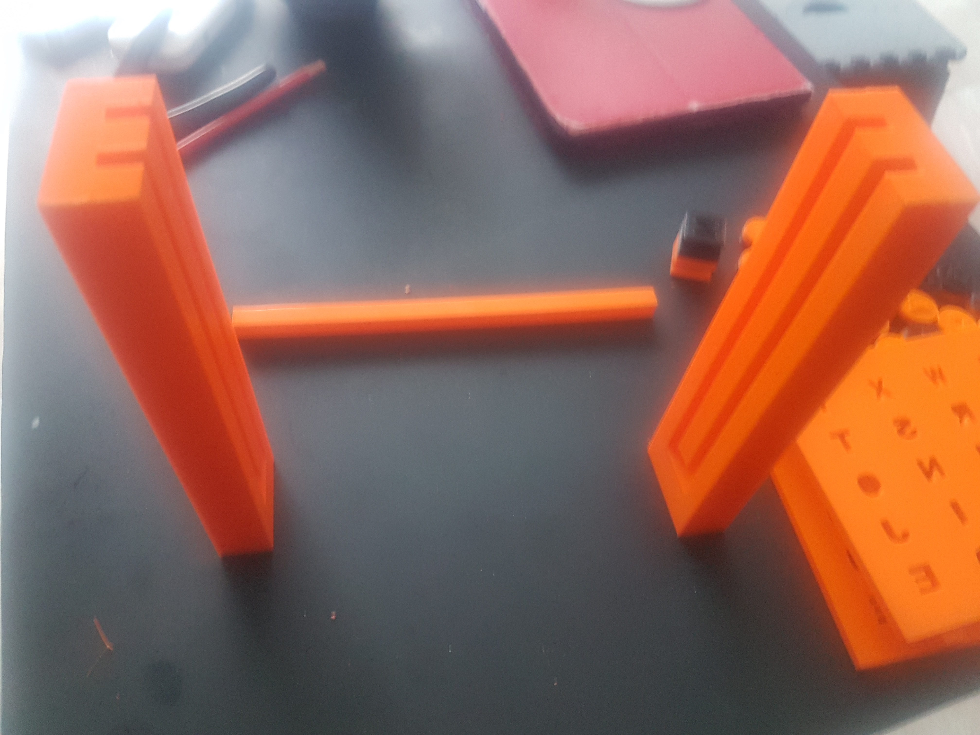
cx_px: 490
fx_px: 736
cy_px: 368
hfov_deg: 67.3
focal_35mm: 26
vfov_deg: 53.1
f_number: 1.7
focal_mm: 4.2
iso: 250
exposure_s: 1/10
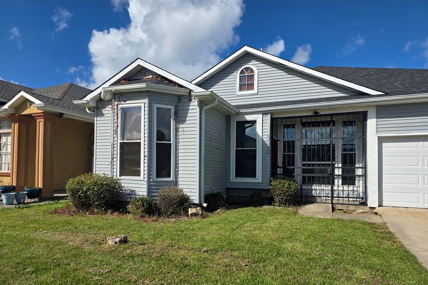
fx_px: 285
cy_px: 161
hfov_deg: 73.8
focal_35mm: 24
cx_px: 214
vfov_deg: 53.0
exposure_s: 1/7944
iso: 80
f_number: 1.7
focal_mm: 6.3
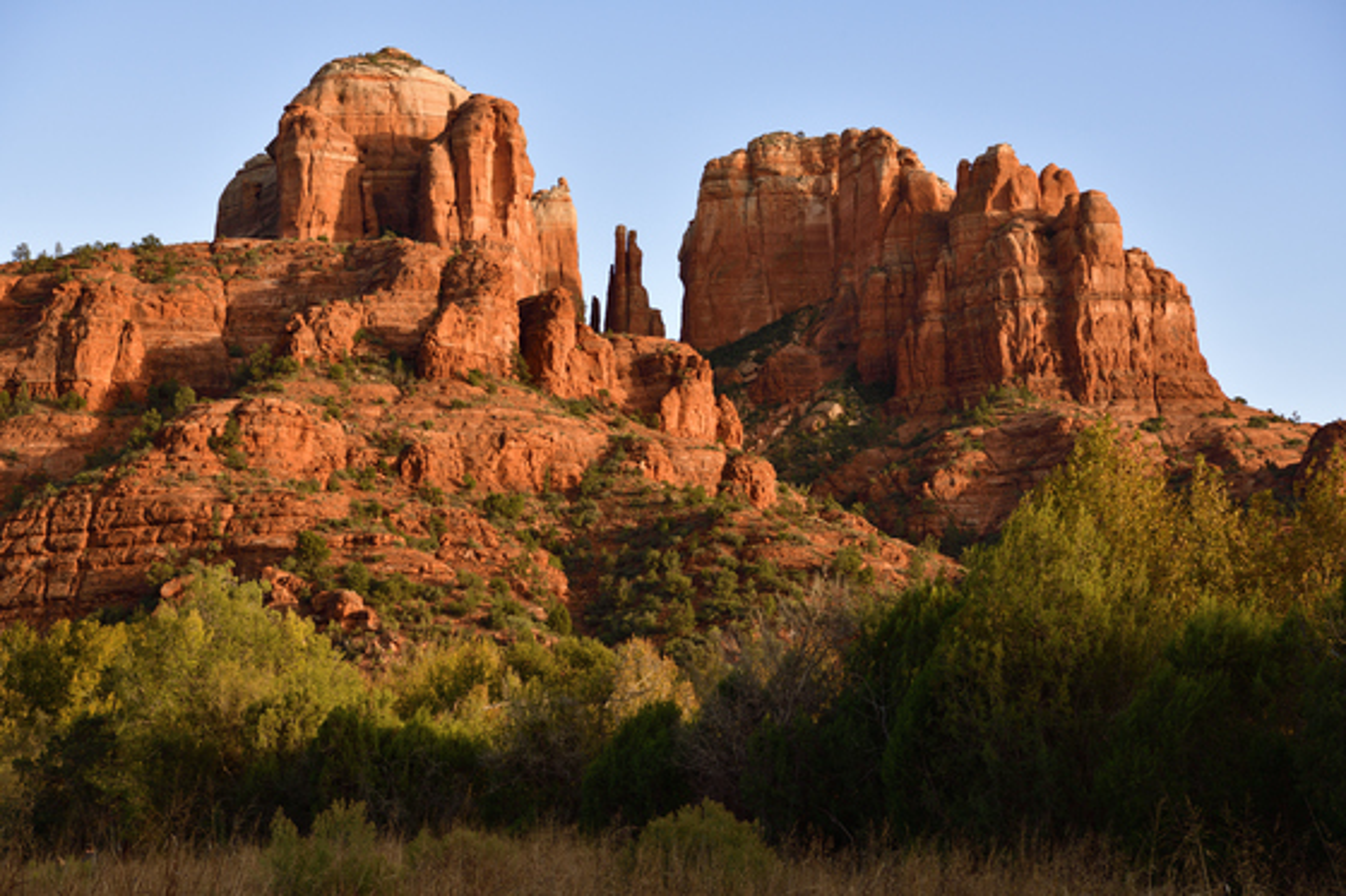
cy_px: 448
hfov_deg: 28.9
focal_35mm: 70
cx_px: 673
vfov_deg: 19.4
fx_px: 2616
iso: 280
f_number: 11
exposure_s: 1/80
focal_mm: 70
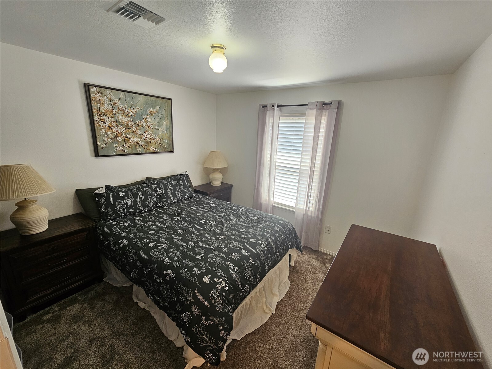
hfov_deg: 106.2
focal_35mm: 13
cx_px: 246
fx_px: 185
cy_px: 184
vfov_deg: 89.9
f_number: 2.2
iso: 160
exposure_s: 1/60
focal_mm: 2.2
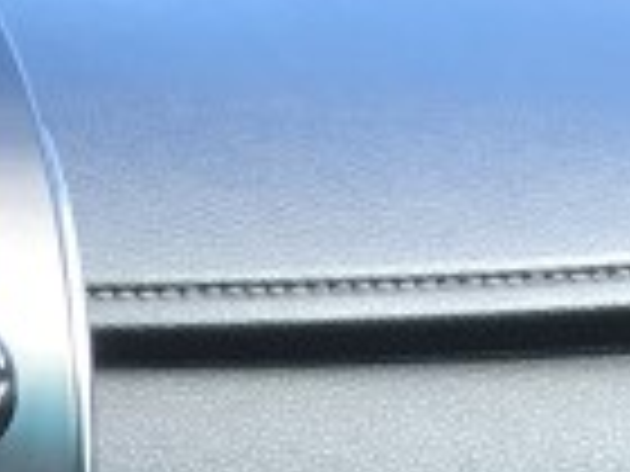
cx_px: -621
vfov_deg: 6.7
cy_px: 1065
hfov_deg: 8.8
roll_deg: +0.2
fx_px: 3858
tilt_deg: -21.5
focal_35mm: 212
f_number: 2.2
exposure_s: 1/60
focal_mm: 4.15
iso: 25
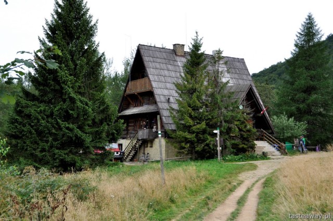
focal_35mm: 63
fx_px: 582
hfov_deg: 31.9
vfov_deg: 21.5
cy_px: 110
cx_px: 166
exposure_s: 1/200
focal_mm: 42
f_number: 6.3
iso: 200
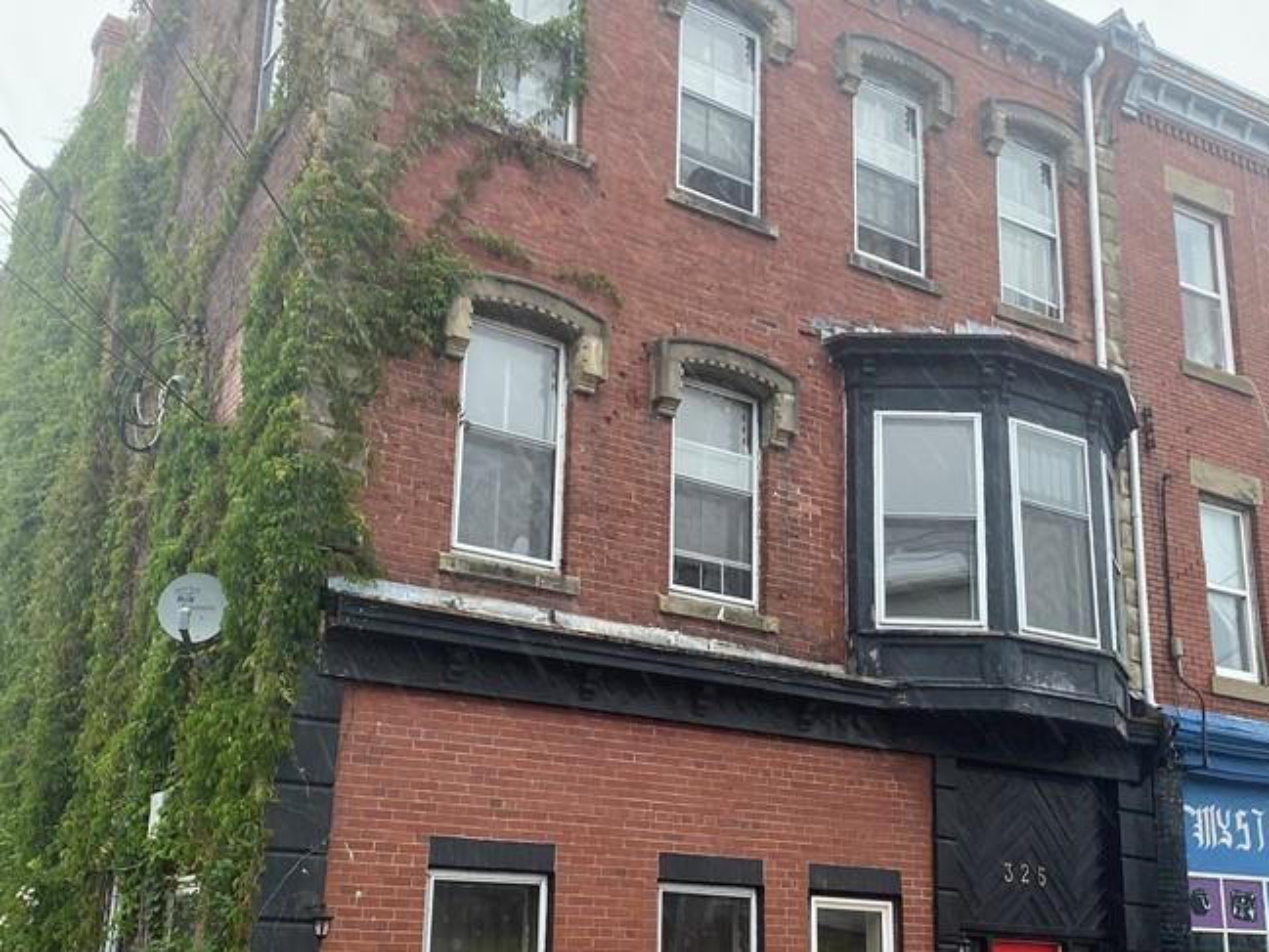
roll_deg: -1.1
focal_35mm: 41
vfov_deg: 35.0
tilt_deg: +17.5
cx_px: 594
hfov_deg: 45.7
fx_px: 1503
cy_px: 579
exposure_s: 1/212
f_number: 1.8
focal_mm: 4.25
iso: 32
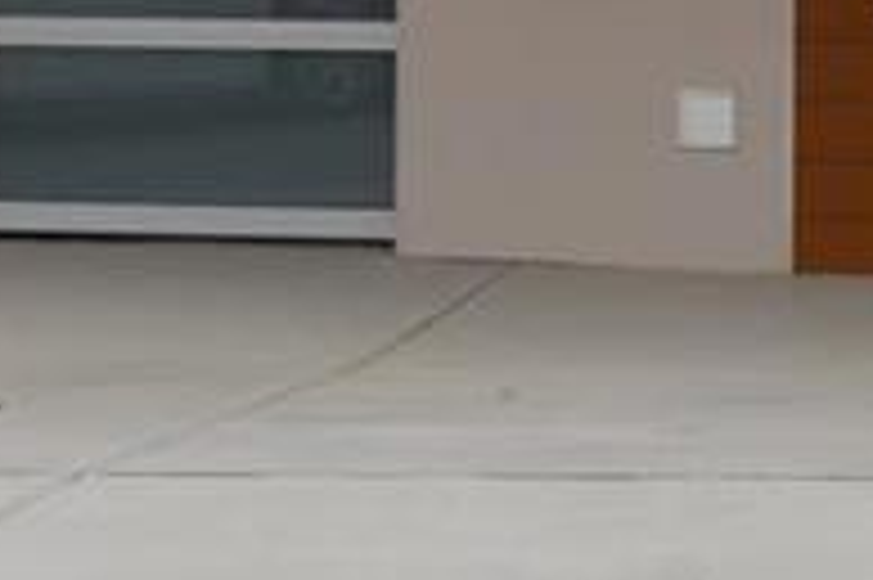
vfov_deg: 5.3
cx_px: 180
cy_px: -607
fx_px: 6130
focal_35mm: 253
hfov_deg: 8.1
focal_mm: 32
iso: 100
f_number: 8
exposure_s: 1/200
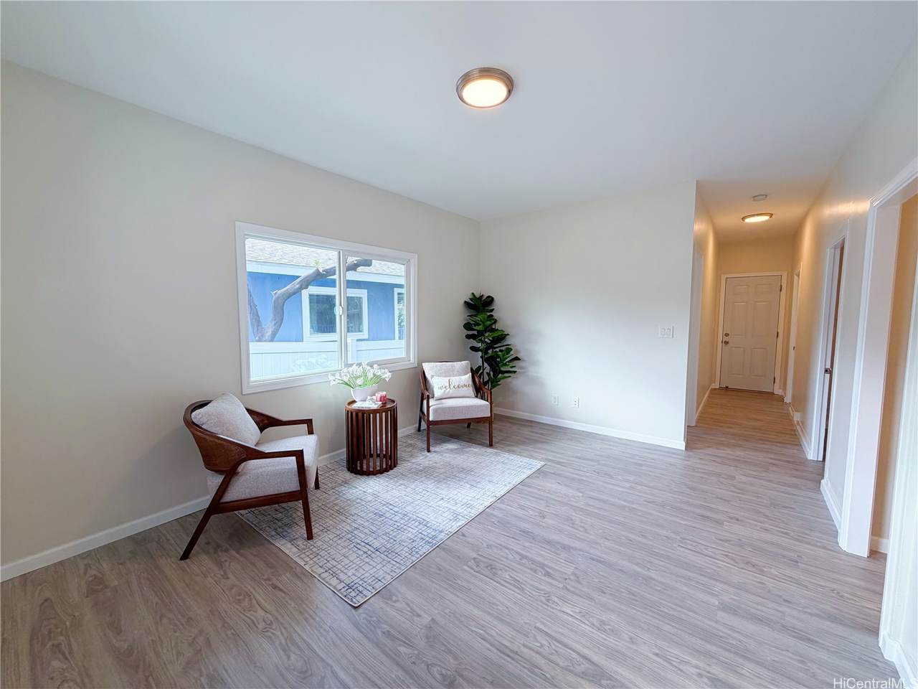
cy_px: 344
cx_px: 459
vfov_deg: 85.7
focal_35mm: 14
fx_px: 371
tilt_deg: -4.4
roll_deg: -0.1
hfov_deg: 102.1
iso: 100
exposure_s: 1/120
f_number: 2.2
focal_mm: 2.22
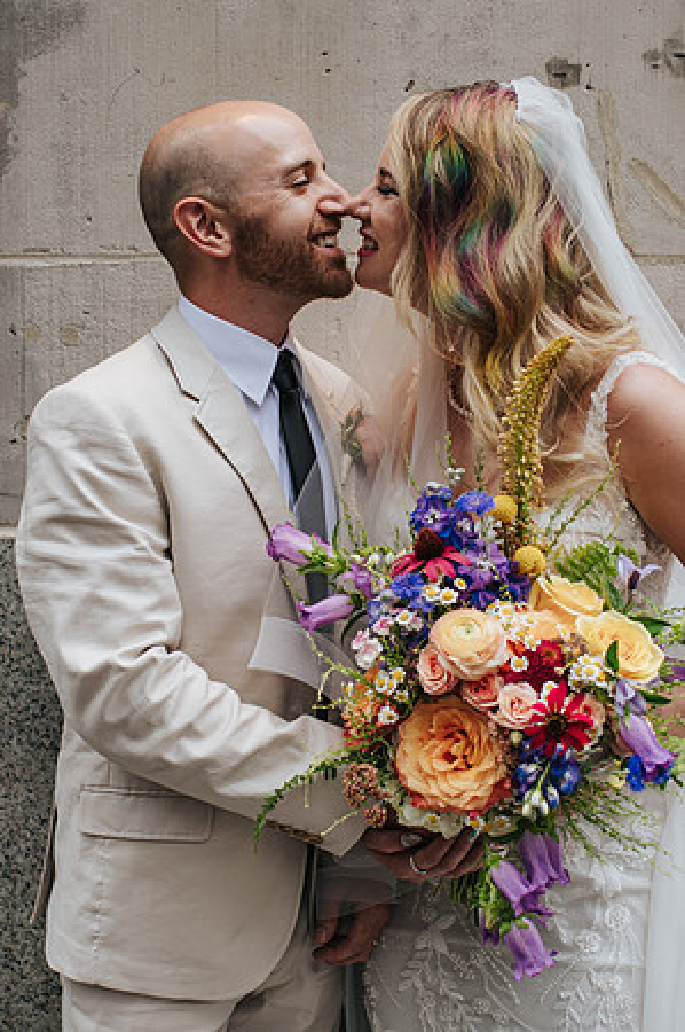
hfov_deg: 25.3
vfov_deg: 37.4
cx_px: 328
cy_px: 516
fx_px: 1523
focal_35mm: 53
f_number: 3.2
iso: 360
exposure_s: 1/320
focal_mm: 35
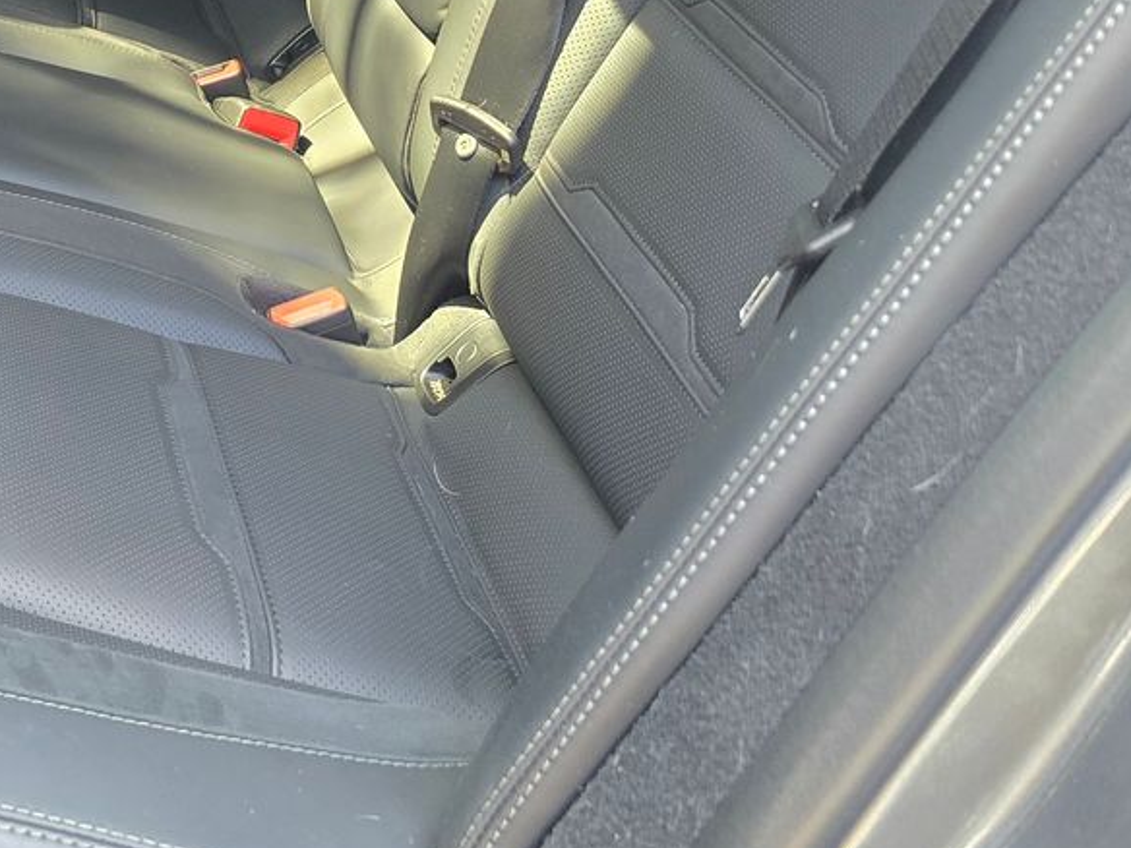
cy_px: -132
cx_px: -12
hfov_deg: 28.7
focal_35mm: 63
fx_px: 2058
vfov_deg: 21.8
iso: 640
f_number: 1.7
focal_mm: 6.3
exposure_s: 1/120
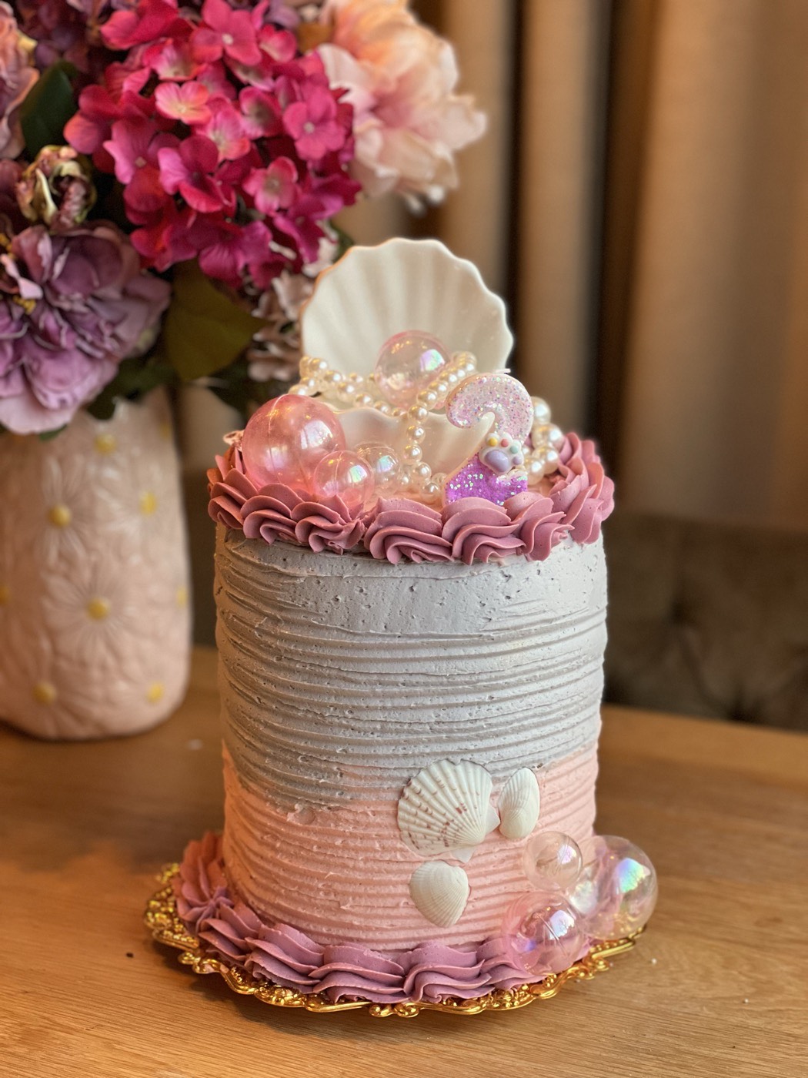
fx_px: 2396
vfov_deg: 25.3
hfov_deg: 19.1
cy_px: 539
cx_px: 404
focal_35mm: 77
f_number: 2.8
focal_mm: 9
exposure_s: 1/72
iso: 250
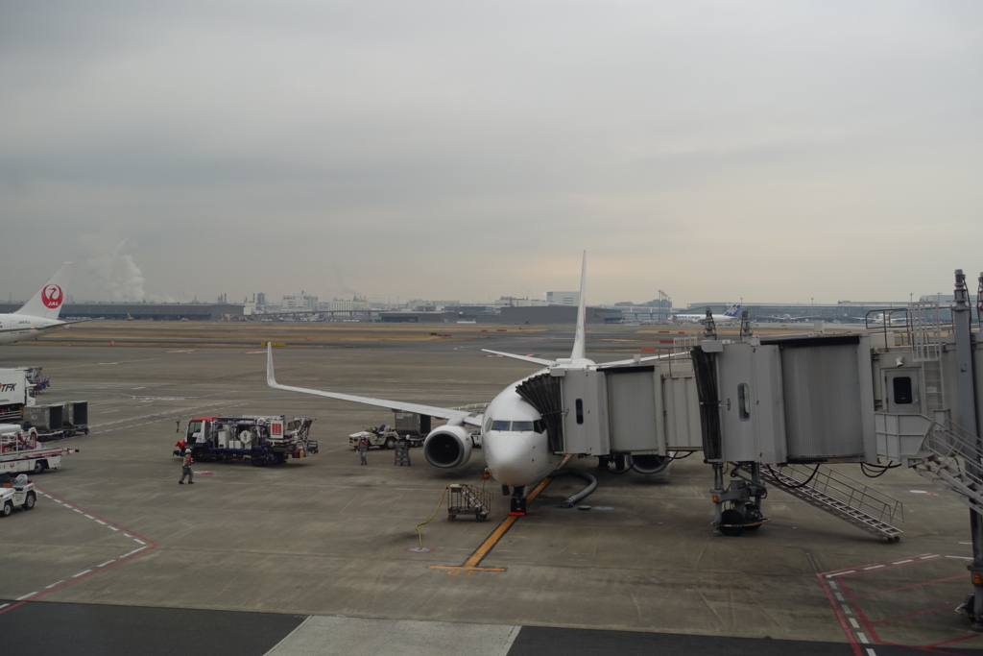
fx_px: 1174
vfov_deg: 31.2
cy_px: 328
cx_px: 492
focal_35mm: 43
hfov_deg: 45.4
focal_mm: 15.74
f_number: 4
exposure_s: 1/250
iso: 125
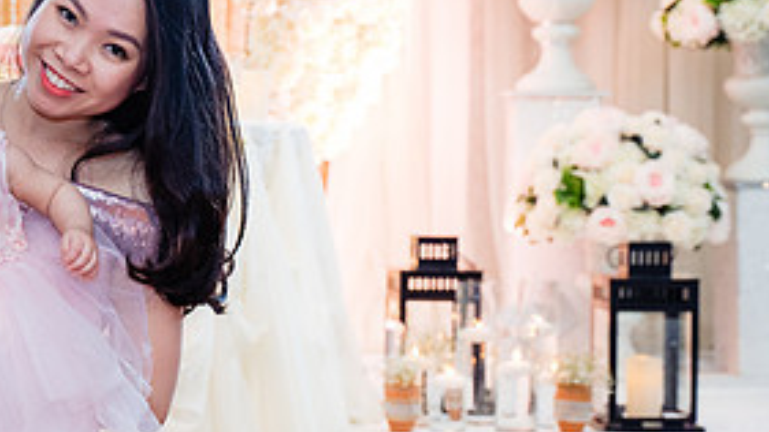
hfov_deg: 16.5
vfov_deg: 9.5
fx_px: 2589
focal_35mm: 127
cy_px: 260
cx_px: -20
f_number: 3.5
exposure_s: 1/160
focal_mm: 46
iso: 1600
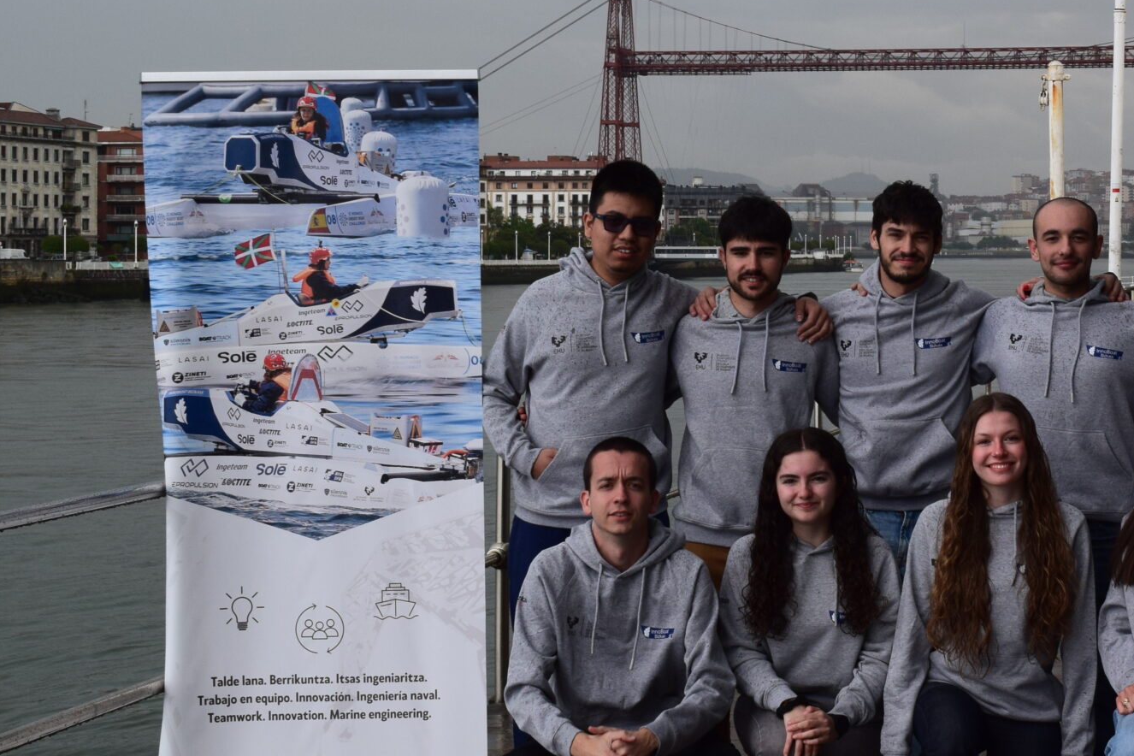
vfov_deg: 16.2
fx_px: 2645
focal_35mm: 84
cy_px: 241
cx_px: 1024
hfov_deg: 23.5
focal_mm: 29
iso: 400
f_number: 10
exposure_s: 1/250
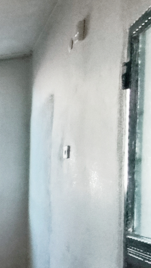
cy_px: 205
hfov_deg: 13.8
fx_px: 391
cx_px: -229
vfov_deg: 36.8
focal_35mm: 55
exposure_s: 1/50
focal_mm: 1.65
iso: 329
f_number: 2.2
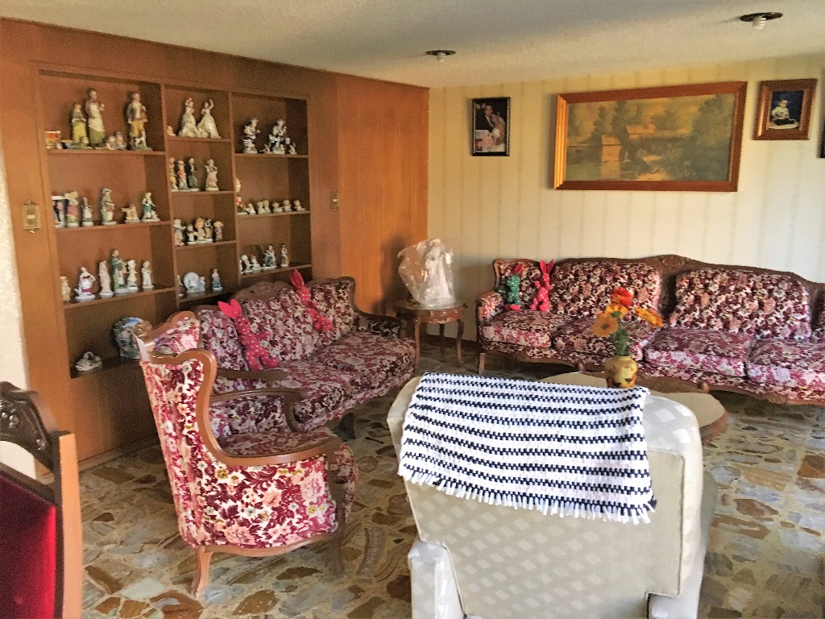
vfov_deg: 48.2
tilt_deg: -12.2
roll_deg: +0.5
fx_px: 691
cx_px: 412
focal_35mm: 29
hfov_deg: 61.7
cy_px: 310
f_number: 2.2
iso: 160
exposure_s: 1/30
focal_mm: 4.15
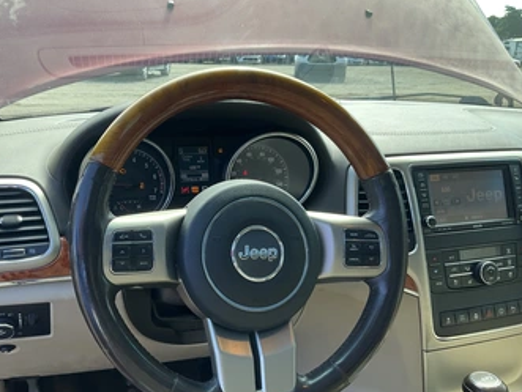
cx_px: 214
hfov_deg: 52.3
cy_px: 206
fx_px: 528
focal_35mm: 35
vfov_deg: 40.8
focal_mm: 3
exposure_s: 1/130
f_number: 1.8
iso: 16
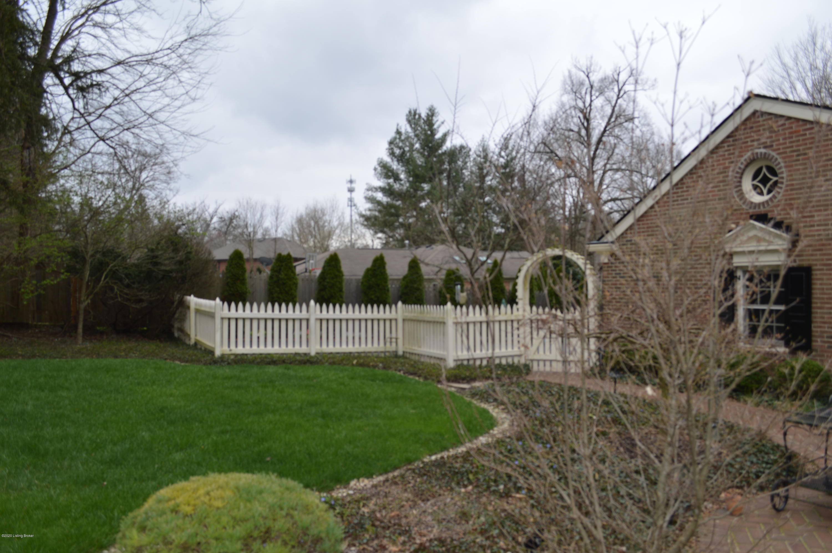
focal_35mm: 27
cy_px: 276
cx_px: 416
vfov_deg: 47.8
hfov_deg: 67.4
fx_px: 623
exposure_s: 1/200
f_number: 5.6
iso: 100
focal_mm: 18
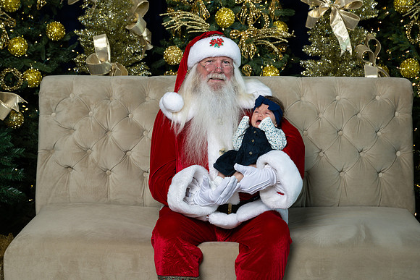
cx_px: 210
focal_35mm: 60
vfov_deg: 22.6
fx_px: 700
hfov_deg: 33.4
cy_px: 140
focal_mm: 60
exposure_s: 1/60
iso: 400
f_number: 7.1
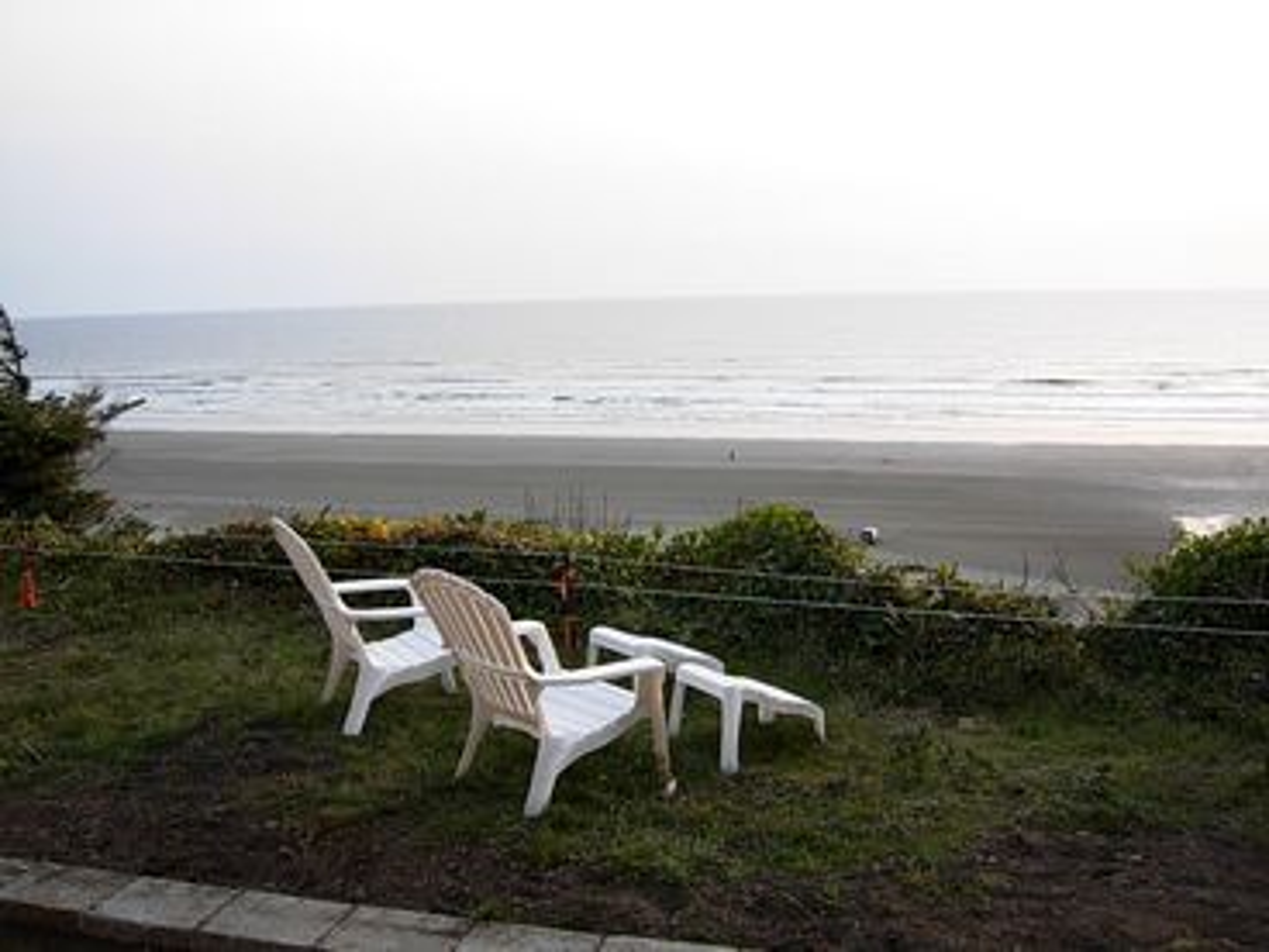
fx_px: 1320
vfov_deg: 39.7
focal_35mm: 36
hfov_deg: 51.4
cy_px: 476
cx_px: 634
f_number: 3.4
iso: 50
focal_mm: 7.5
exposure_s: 1/87.9
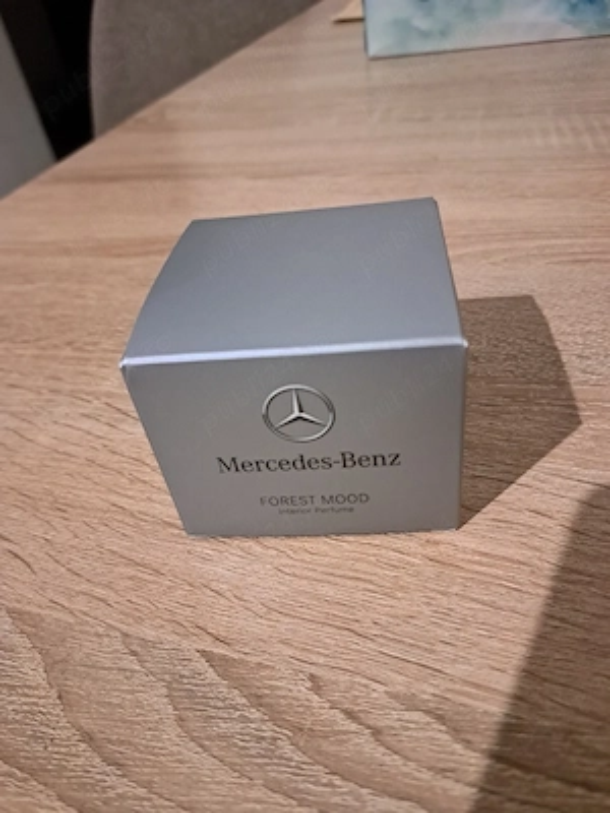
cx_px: 305
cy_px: 406
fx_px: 564
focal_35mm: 24
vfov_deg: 71.6
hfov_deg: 56.8
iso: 1250
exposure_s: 1/17
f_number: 1.8
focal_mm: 5.23
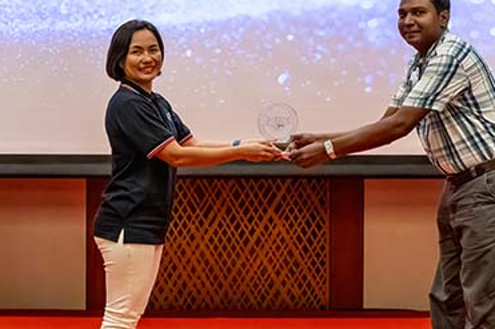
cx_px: 208
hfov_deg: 26.5
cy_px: 55
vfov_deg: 17.7
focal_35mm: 76
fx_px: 1049
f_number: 5.6
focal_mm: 29.5
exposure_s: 1/200
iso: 3600
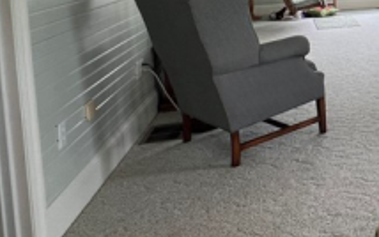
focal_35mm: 43
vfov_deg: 27.3
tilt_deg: -4.0
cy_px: -25
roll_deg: +1.5
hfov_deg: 35.5
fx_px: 444
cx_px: 463
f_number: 1.8
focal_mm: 1.57
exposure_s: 1/99
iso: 50
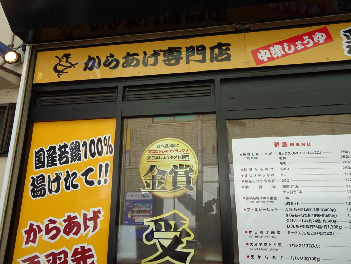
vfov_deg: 56.8
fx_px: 243
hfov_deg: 71.6
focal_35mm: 24
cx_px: 176
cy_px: 132
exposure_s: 1/250
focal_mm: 4.1
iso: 80
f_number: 3.5
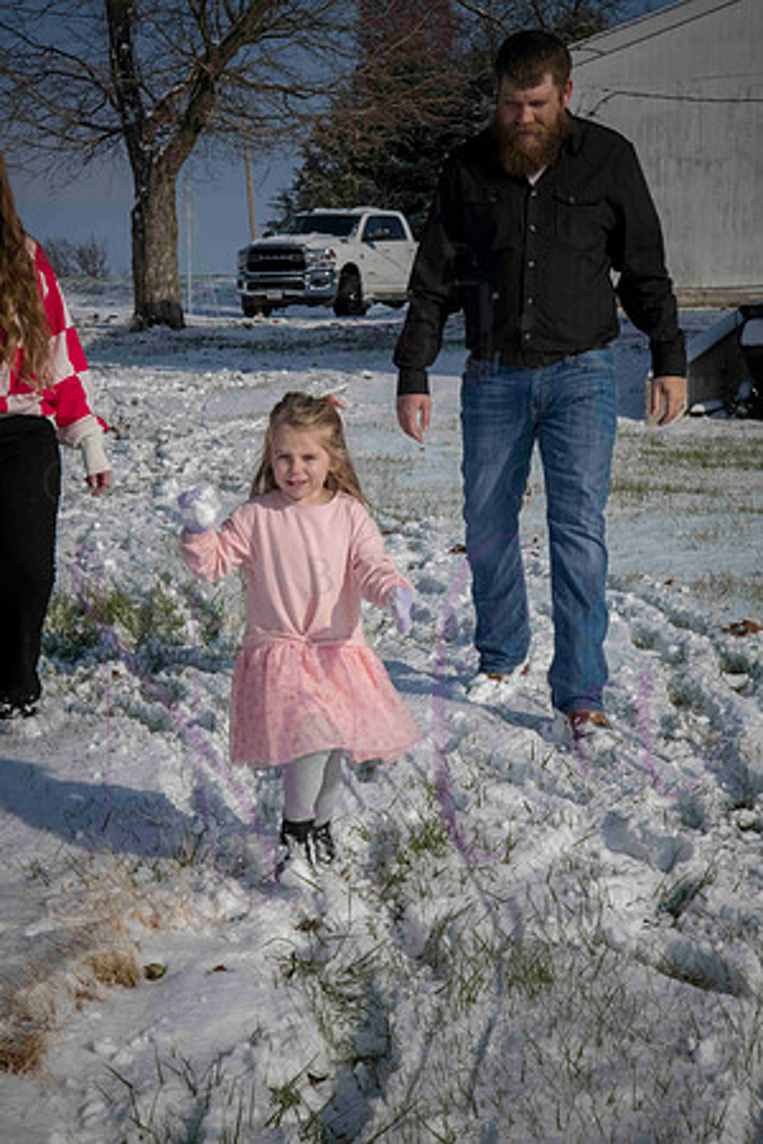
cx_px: 382
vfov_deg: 23.9
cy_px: 572
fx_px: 2702
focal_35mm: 85
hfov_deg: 16.1
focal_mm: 85
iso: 800
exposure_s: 1/640
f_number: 29
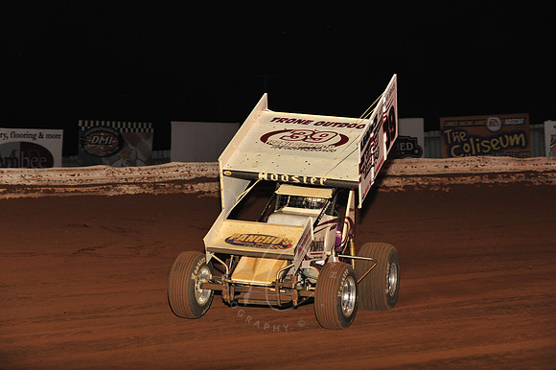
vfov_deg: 12.2
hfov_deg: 18.3
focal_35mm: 112
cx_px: 278
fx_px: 1729
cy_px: 185
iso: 800
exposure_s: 1/320
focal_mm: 112
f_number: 6.3
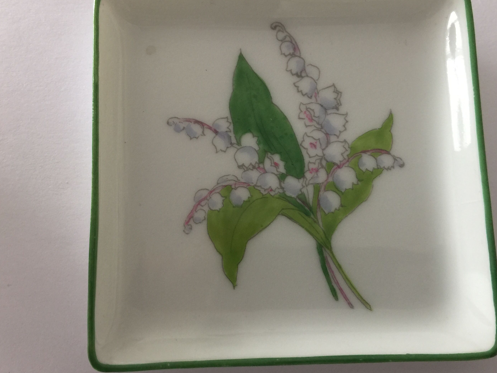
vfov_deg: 41.8
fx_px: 488
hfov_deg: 53.9
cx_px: 241
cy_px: 199
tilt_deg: -80.7
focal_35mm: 34
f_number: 2.2
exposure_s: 1/17
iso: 50
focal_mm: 4.15
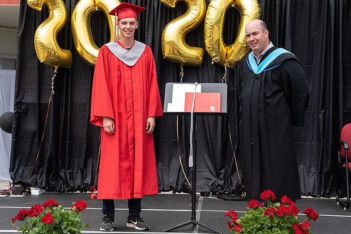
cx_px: 136
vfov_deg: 19.8
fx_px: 670
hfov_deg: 29.2
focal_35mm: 69
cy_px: 108
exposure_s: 1/640
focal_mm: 56
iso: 500
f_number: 5.6
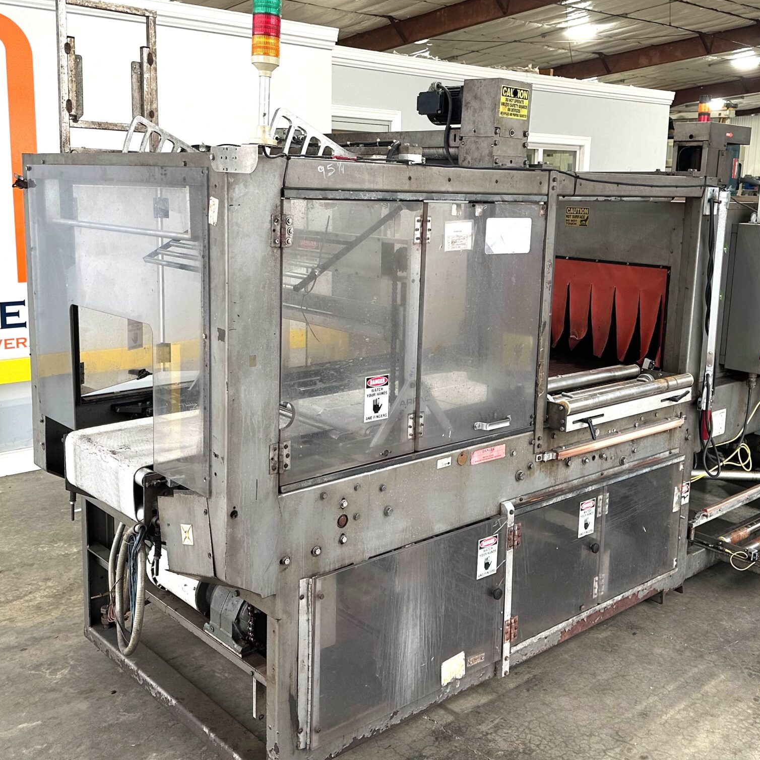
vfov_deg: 46.0
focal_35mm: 36
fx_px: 894
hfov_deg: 46.0
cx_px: 411
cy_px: 333
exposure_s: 1/60
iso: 160
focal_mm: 6.86
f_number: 1.78
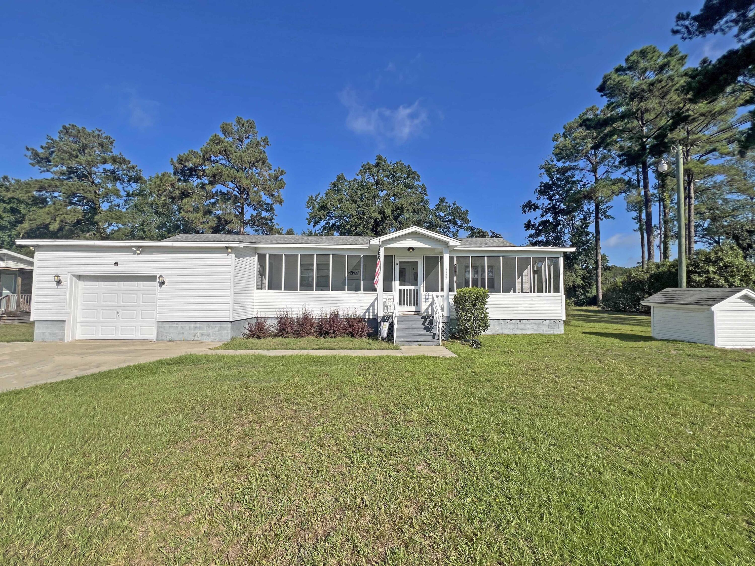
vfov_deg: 89.9
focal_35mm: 13
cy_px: 283
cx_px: 378
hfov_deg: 106.2
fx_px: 284
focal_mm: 1.57
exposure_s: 1/2481
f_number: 1.8
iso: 32
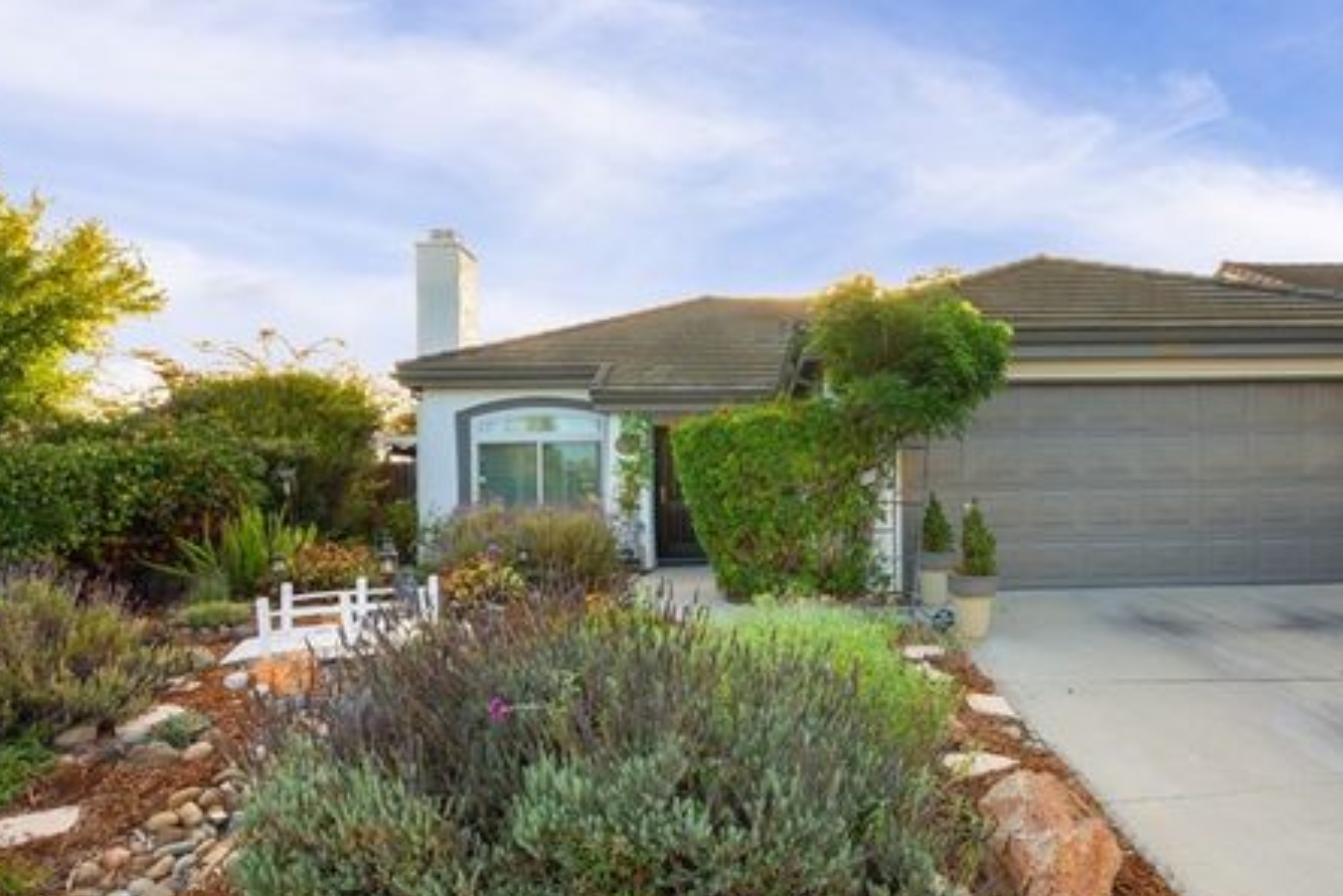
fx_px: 858
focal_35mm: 23
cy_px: 520
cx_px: 779
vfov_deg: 54.9
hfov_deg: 75.5
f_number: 16
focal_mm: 16
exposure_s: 1/5
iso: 100
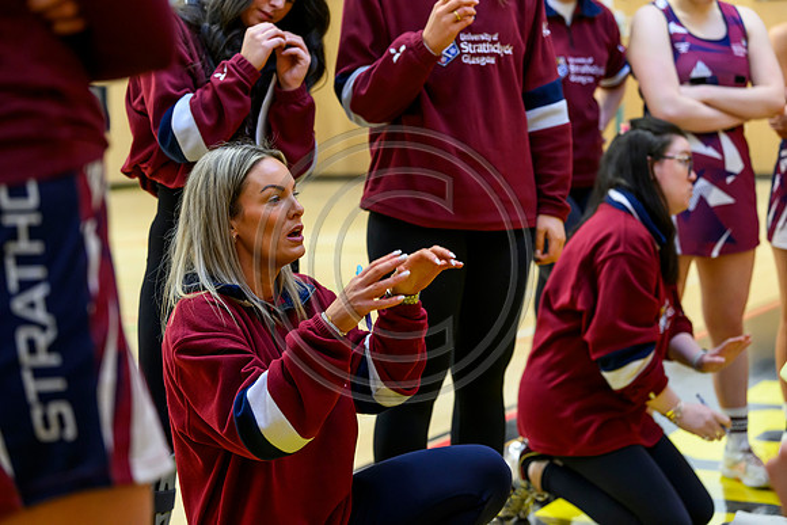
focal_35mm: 70
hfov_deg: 28.8
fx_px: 1531
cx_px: 394
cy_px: 262
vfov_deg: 19.5
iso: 3200
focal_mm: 70
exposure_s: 1/400
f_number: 3.2
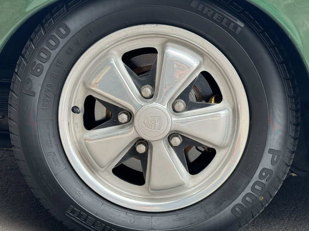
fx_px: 562
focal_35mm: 63
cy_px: 109
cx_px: 173
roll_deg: -1.2
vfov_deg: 23.3
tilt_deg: -12.7
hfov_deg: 30.7
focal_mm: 6.76
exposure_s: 1/172
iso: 80
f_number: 1.78
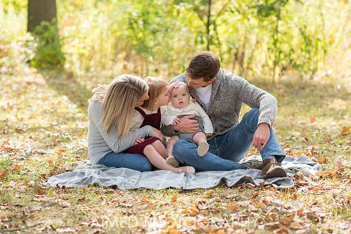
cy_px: 107
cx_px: 187
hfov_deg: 21.8
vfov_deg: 14.7
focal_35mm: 93
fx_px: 910
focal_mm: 85
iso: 100
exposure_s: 1/250
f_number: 2.8
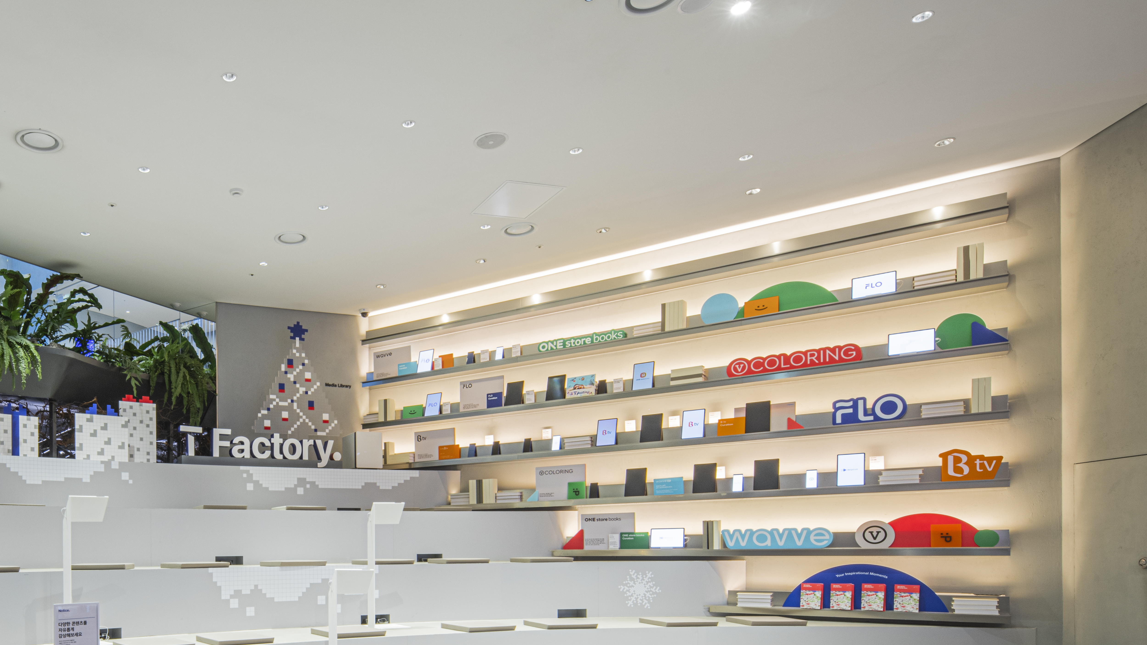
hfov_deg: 66.5
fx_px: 791
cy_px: 544
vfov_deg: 41.8
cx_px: 261
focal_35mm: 26
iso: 100
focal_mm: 15
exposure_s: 1.6
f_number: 18
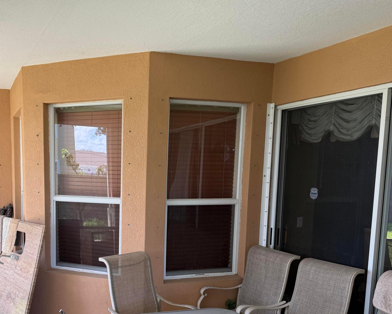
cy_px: 222
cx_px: 110
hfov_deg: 48.8
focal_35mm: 36
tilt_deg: -6.8
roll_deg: -1.3
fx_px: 418
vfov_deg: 40.4
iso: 80
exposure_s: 1/121
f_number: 1.78
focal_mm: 6.76
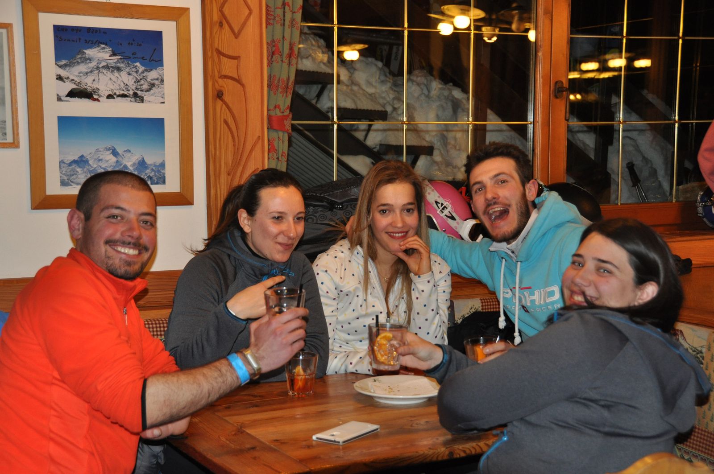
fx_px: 1129
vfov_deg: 23.7
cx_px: 357
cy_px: 237
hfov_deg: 35.1
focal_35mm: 57
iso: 800
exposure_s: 1/60
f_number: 4.2
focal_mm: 38
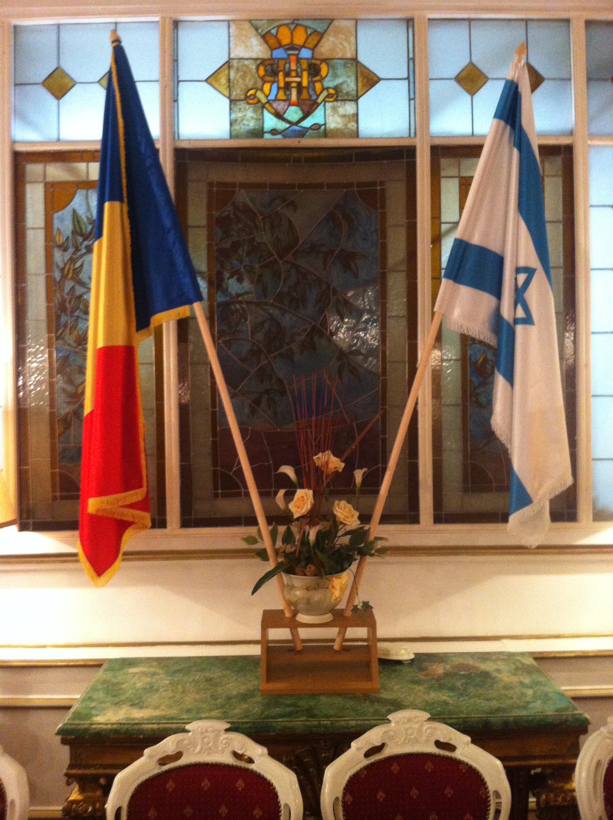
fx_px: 829
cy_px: 410
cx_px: 306
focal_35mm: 35
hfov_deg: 40.6
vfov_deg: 52.7
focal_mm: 3.85
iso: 400
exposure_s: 1/15
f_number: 2.8
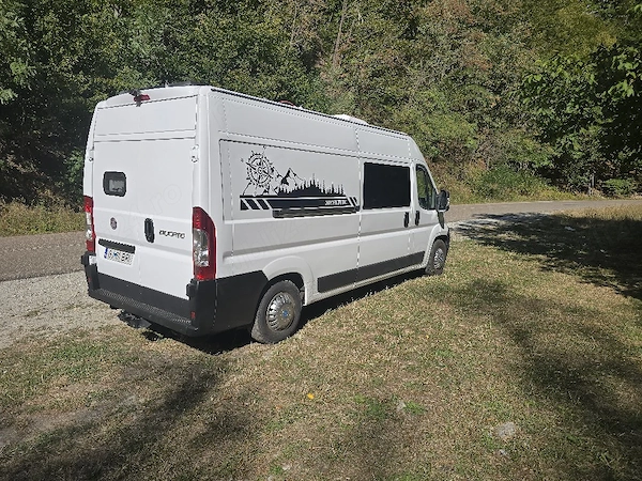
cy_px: 240
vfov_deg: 58.9
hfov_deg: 73.9
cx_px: 321
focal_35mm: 23
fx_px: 427
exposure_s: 1/1111
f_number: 1.7
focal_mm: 6.3
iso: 12
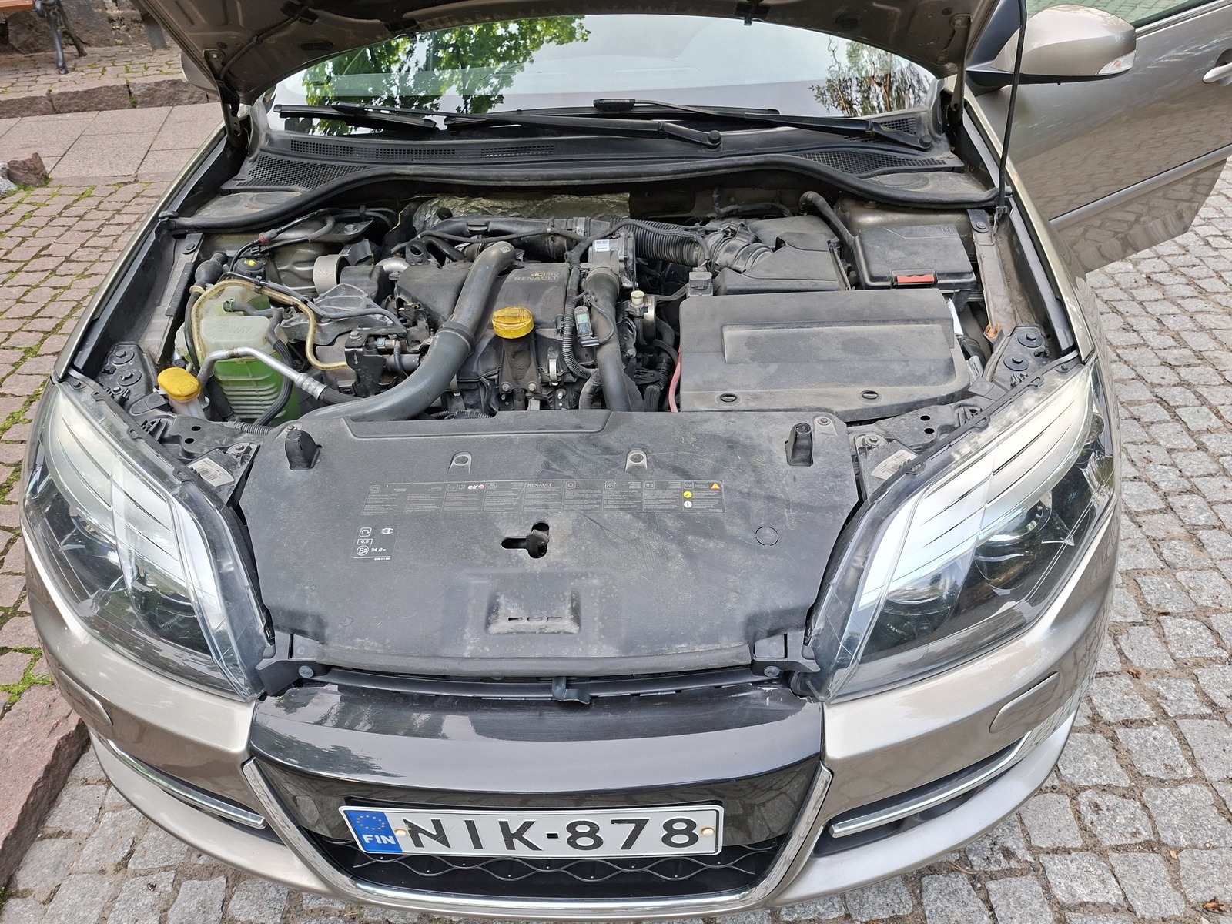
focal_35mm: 23
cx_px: 616
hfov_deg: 73.9
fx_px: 819
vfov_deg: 58.9
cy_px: 462
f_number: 1.8
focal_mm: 5.54
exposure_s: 1/128
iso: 50
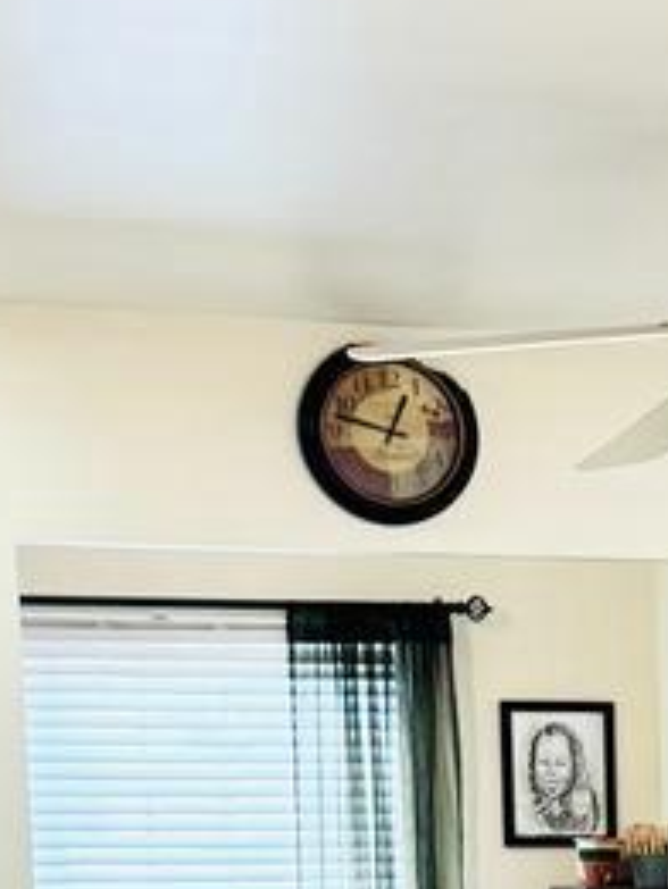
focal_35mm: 141
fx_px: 3625
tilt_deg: -7.8
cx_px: 1101
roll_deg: +0.9
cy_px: 1253
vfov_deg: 13.3
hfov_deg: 10.1
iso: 160
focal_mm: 6.76
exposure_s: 1/60
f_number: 1.78
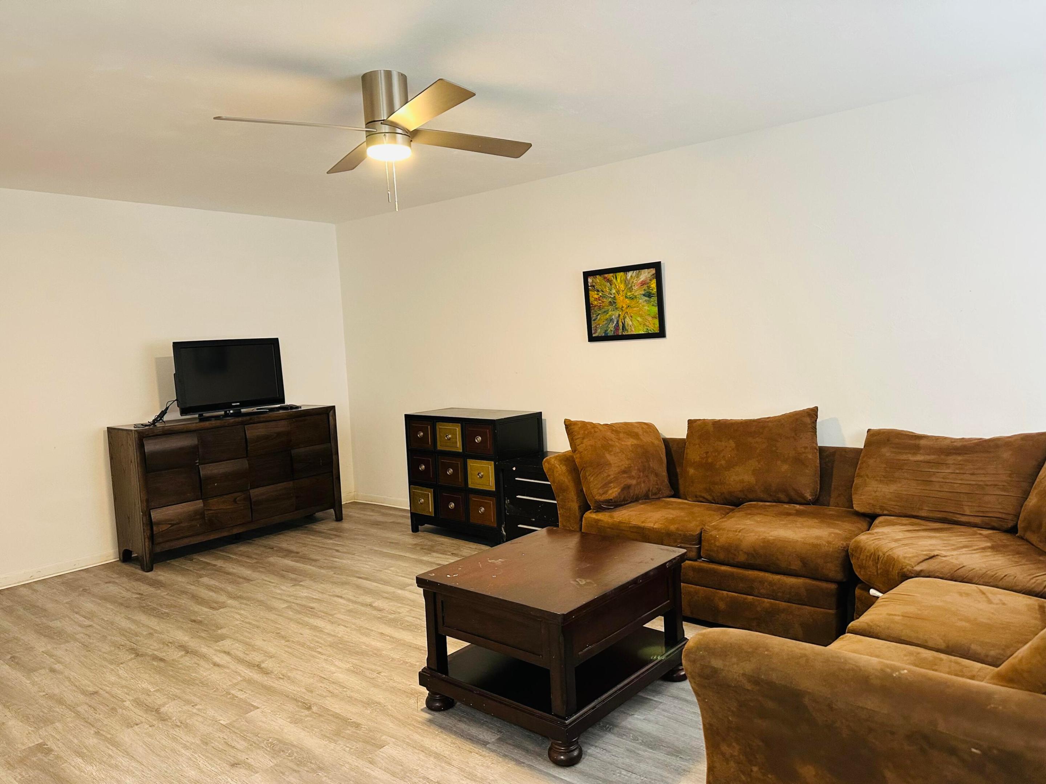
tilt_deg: -3.9
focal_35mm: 24
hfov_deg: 71.6
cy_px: 392
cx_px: 523
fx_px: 725
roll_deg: +2.8
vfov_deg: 56.8
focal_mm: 6.86
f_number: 1.78
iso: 250
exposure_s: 1/60
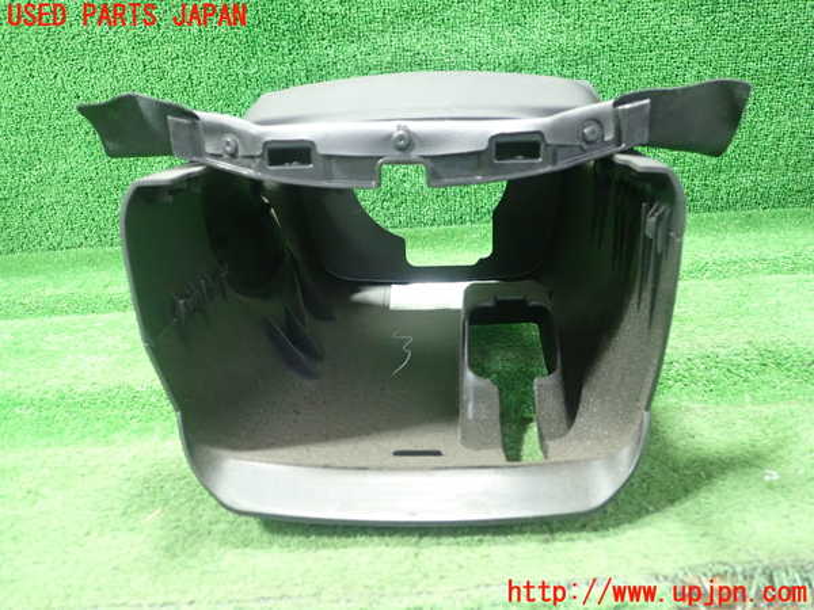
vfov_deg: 46.8
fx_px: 705
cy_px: 305
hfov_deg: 60.0
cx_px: 407
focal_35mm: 30
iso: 800
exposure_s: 1/40
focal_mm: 5.5
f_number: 2.3
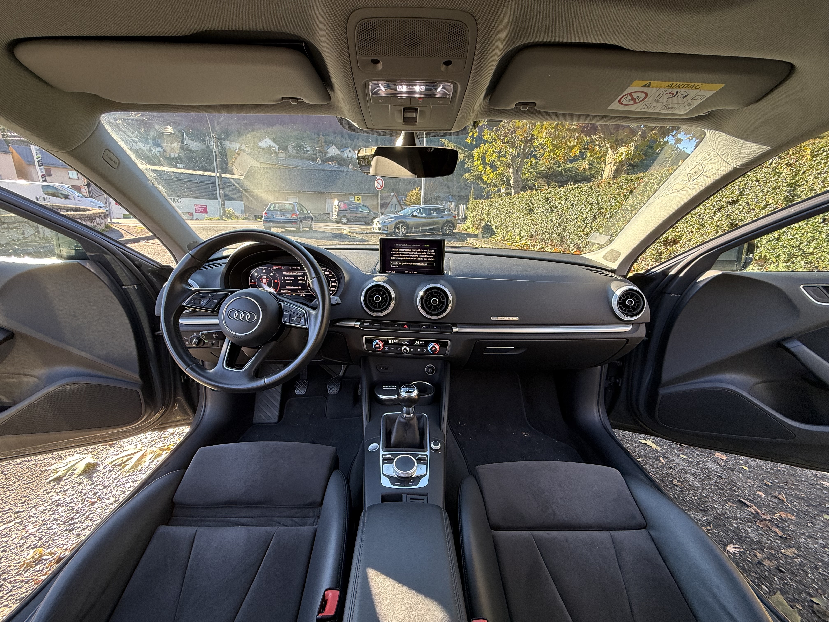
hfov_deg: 102.1
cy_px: 311
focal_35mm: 14
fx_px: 335
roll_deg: -1.2
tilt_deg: -14.0
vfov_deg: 85.7
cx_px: 414
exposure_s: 1/99
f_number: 2.2
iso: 64
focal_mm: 2.22
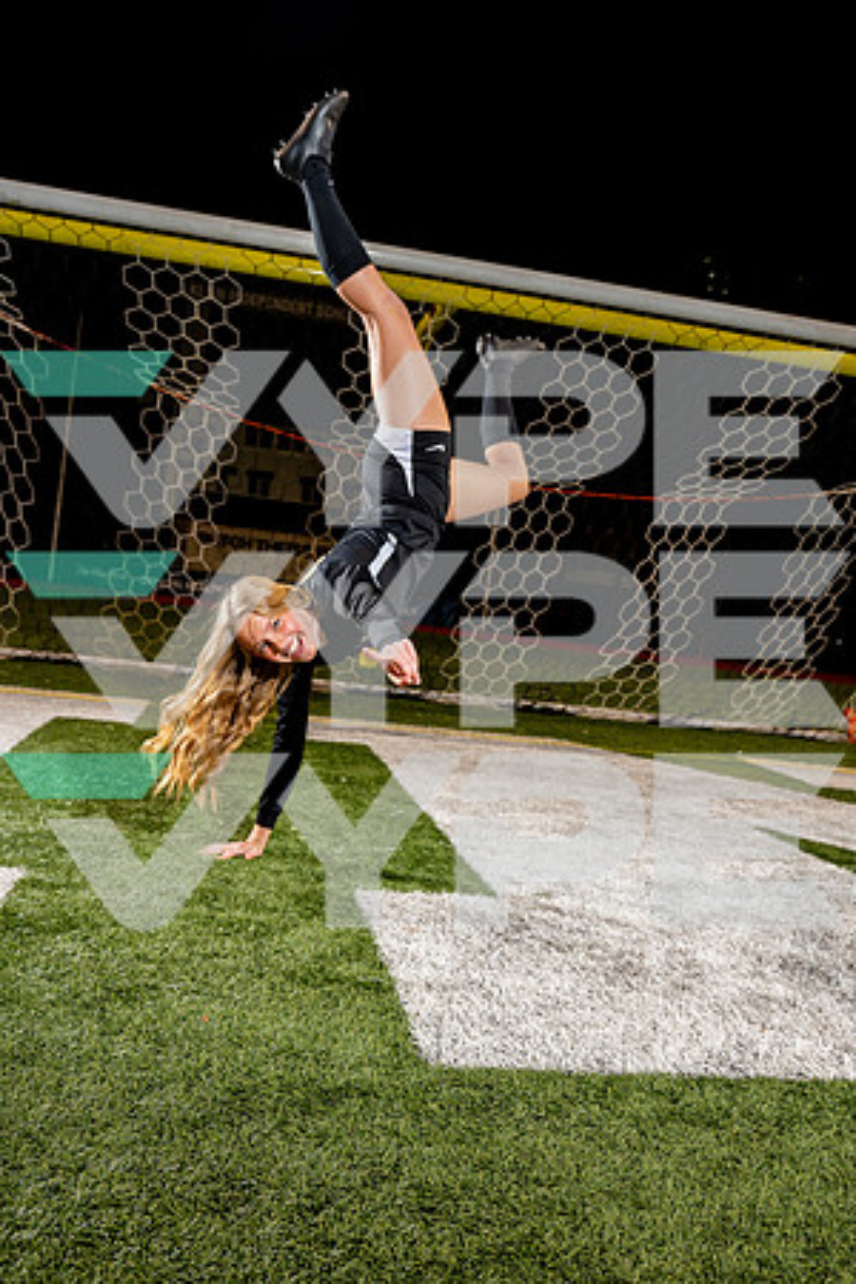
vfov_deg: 58.7
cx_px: 428
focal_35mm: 32
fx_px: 1141
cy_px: 642
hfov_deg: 41.1
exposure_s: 1/250
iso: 800
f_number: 5.6
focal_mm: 32
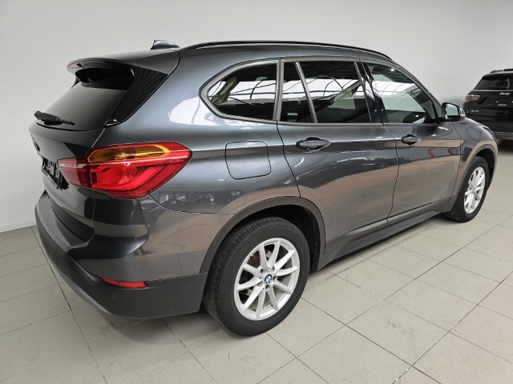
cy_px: 192
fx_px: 341
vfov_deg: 58.9
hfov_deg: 73.9
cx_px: 256
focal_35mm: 23
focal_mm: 6.3
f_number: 1.7
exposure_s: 1/100
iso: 25
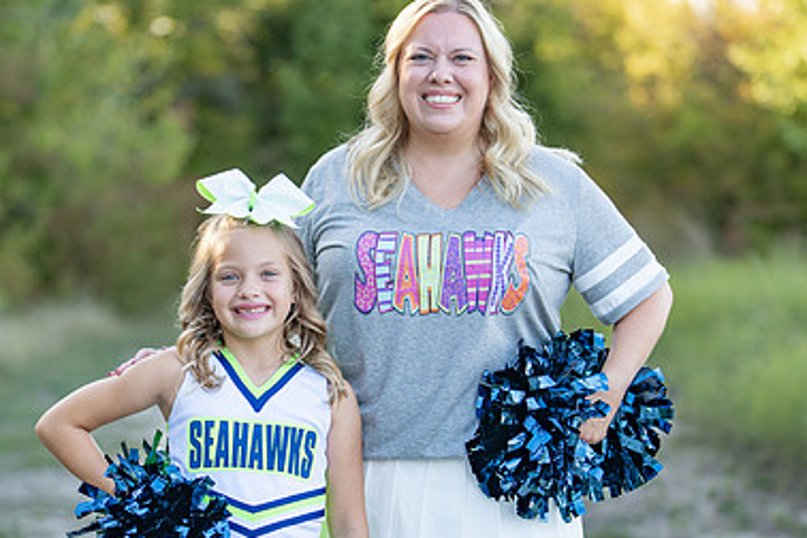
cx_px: 358
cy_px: 368
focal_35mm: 97
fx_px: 2174
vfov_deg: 14.1
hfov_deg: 21.0
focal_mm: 50
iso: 100
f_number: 1.2
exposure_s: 1/800
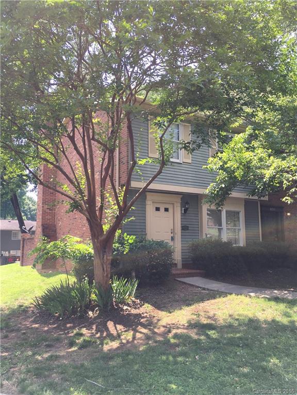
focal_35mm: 29
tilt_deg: +8.9
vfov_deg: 61.7
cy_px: 198
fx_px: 332
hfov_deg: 48.2
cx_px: 148
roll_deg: -0.1
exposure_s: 1/306
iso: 25
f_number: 2.2
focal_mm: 4.15
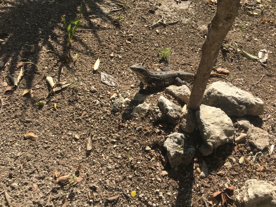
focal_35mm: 29
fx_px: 231
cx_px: 138
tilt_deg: -49.3
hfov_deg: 61.7
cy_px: 104
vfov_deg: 48.2
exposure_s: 1/864
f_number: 2.2
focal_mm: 4.15
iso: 25
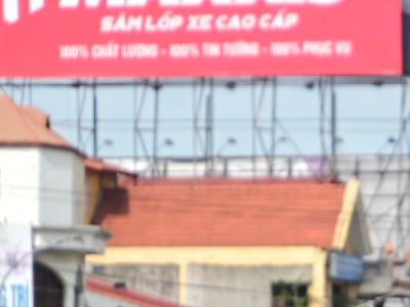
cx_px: 836
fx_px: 8788
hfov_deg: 2.7
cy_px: 649
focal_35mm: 742
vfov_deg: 2.0
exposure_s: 1/200
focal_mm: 105
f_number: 5.6
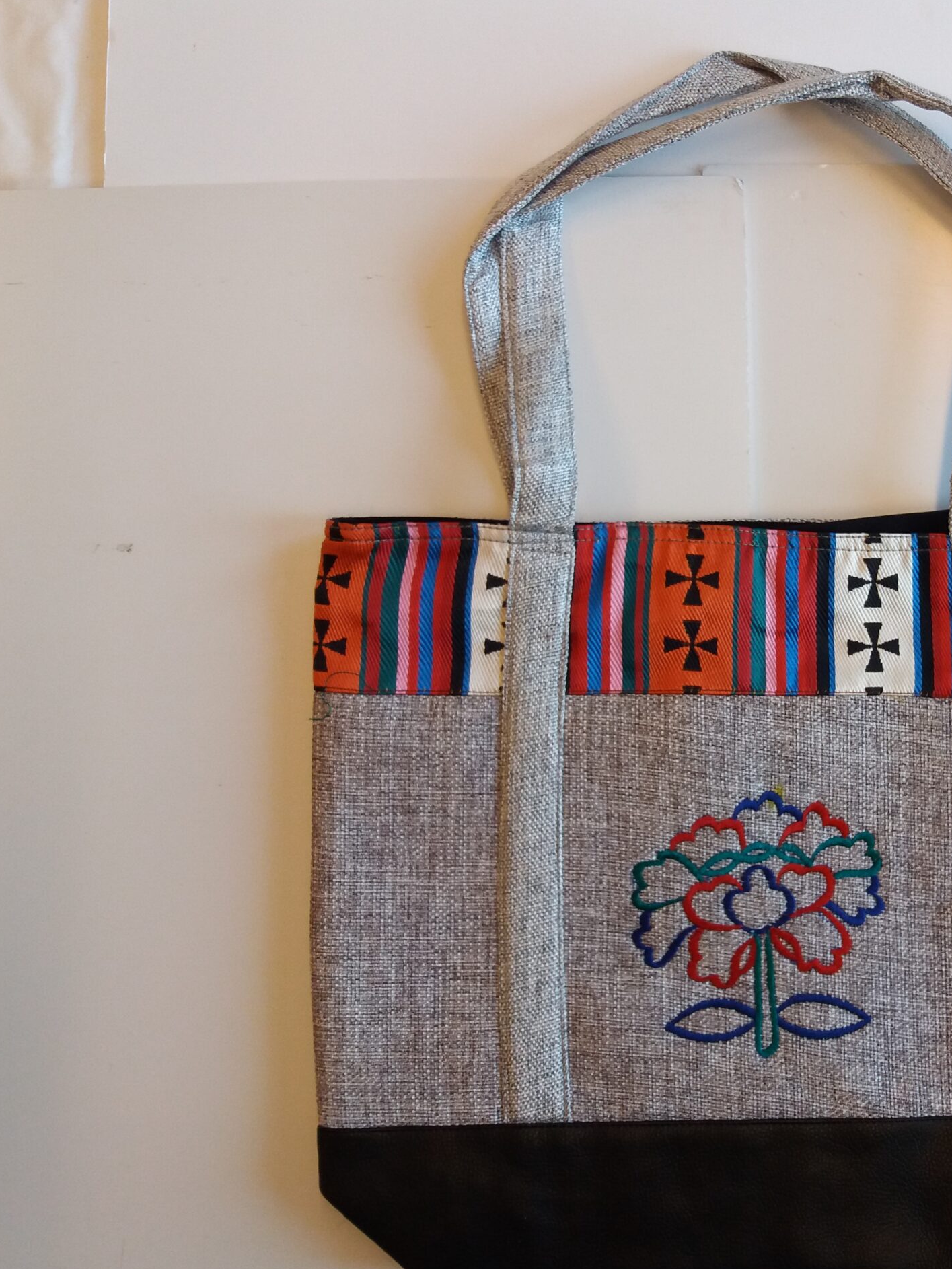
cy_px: 643
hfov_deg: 36.6
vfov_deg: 49.0
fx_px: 1393
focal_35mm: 38
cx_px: 747
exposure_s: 1/100
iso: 100
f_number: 1.9
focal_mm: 3.7
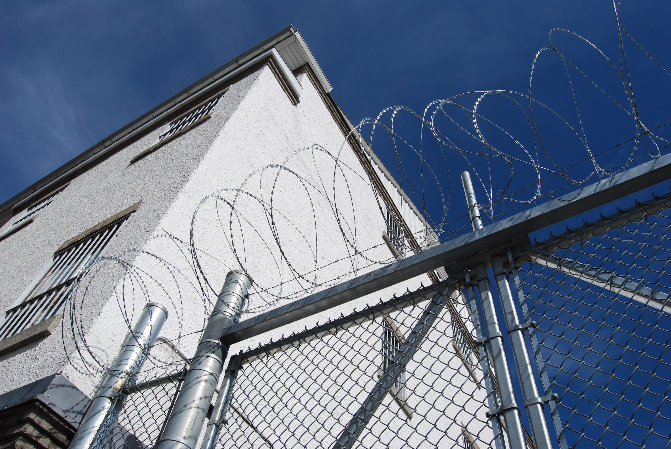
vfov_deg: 48.0
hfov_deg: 67.3
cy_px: 224
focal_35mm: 27
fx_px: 504
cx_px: 336
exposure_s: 1/400
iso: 100
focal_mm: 18
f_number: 10
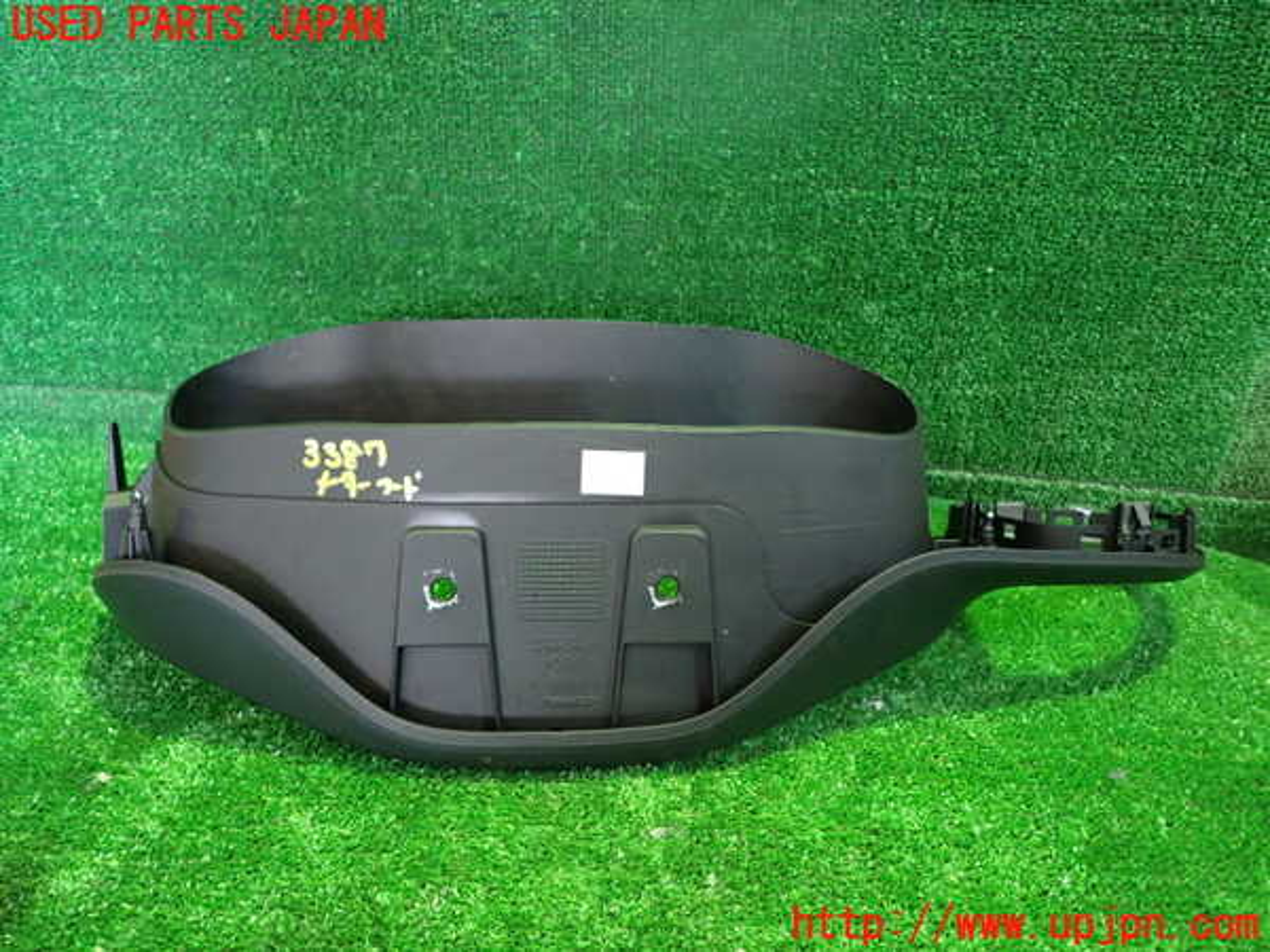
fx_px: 917
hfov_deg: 69.4
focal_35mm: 25
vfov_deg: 54.9
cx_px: 635
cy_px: 476
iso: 800
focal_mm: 4.5
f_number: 2
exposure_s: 1/25
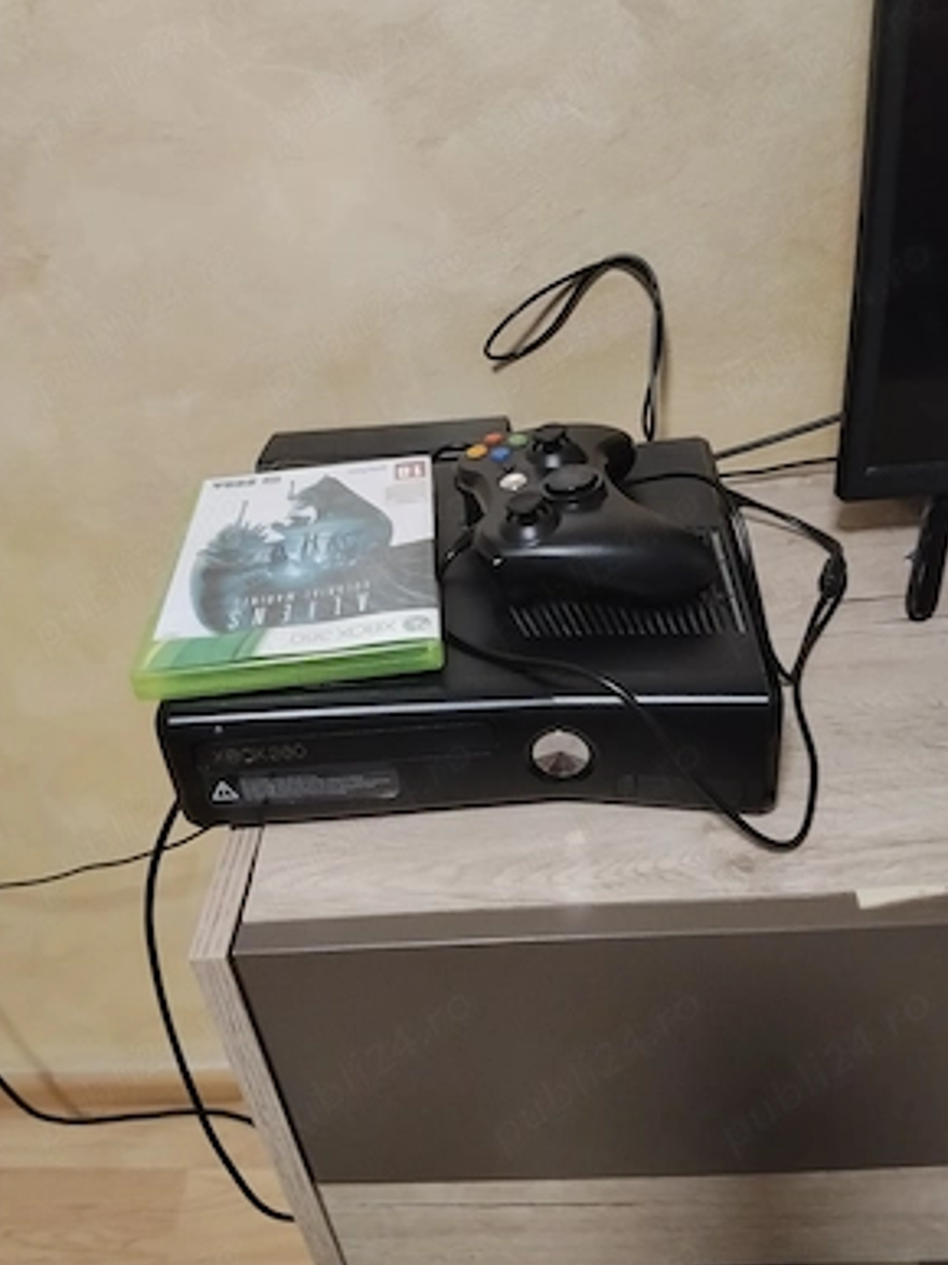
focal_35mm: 30
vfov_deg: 60.0
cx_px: 481
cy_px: 624
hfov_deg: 46.8
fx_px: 1096
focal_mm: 3.96
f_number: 1.8
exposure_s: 1/25
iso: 640
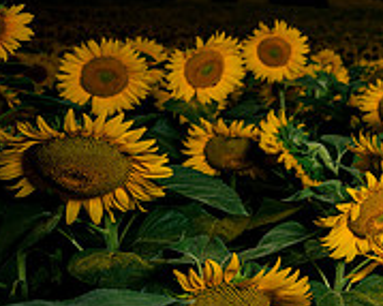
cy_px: 119
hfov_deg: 19.1
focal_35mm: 85
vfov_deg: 18.0
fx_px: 963
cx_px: 610
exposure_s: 1/125
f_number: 4
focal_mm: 28
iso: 64
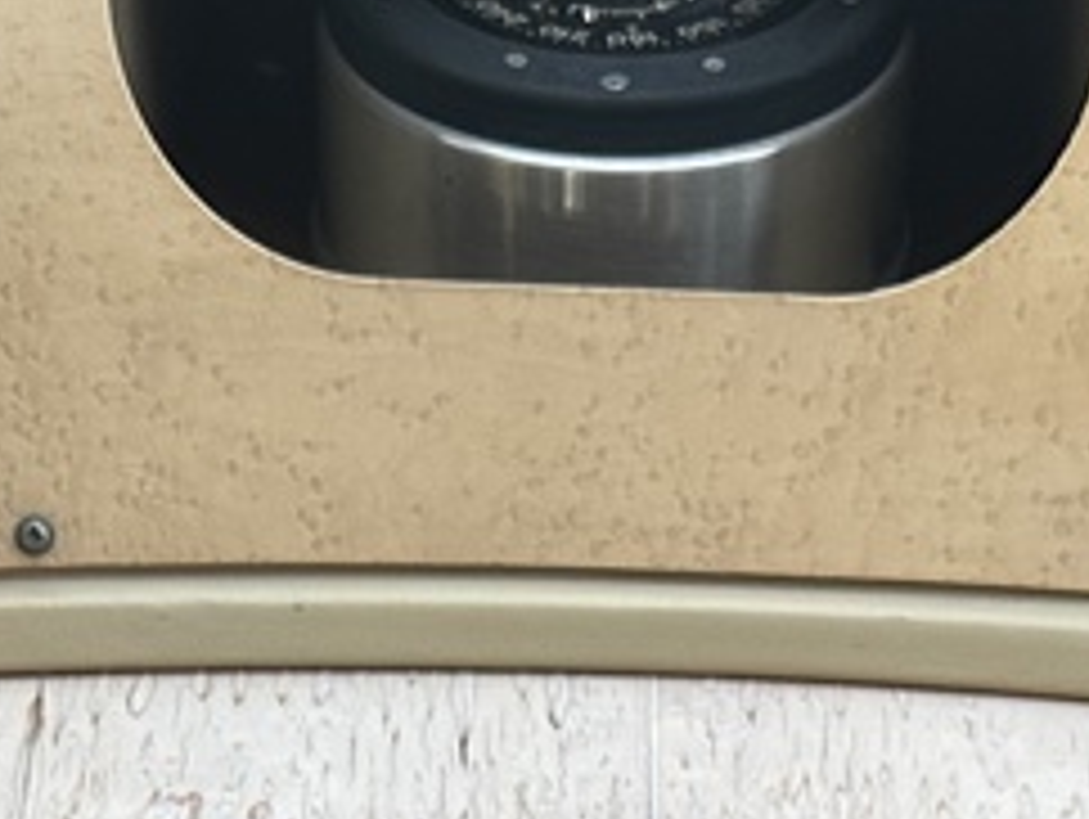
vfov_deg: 10.9
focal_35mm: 119
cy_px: 1836
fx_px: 3747
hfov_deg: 16.5
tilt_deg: -51.8
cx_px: 540
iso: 80
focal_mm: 6.86
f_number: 1.78
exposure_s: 1/344
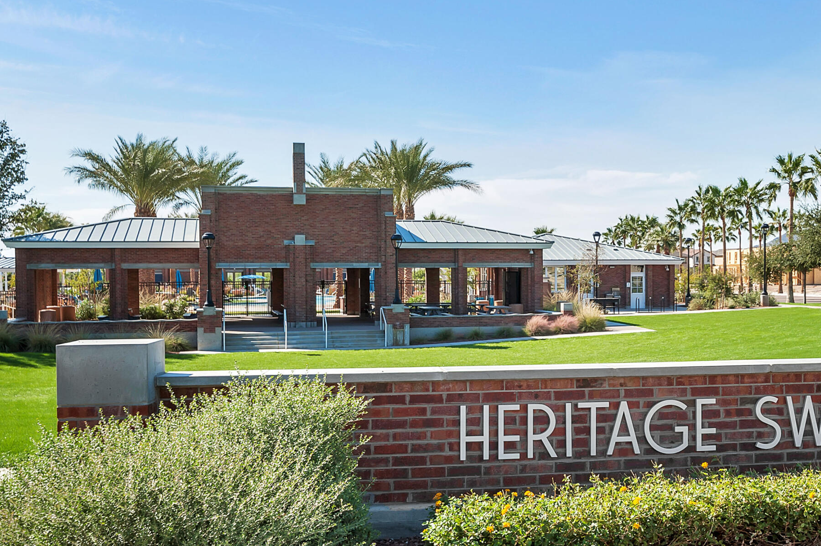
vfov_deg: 26.9
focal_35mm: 50
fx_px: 1140
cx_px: 578
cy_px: 206
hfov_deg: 38.9
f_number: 6.3
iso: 200
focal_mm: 30
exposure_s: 1/320
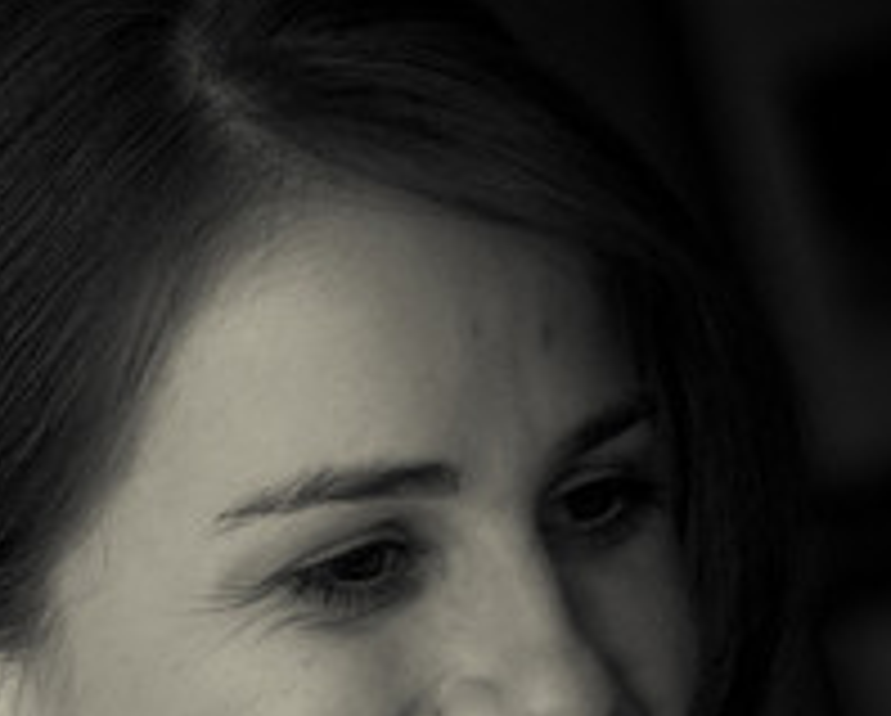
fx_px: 5440
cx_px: -306
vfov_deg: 7.5
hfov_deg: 9.2
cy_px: 734
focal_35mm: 206
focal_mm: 50
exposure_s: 1/250
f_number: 2
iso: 640
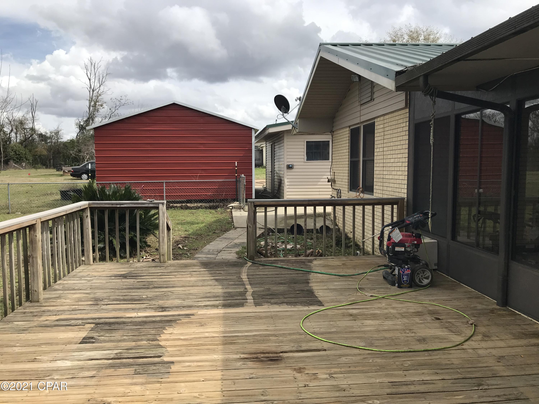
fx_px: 436
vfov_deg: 49.7
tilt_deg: -4.6
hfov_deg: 63.4
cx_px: 270
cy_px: 202
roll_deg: +1.4
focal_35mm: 28
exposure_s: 1/2336
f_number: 1.8
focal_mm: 3.99
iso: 20
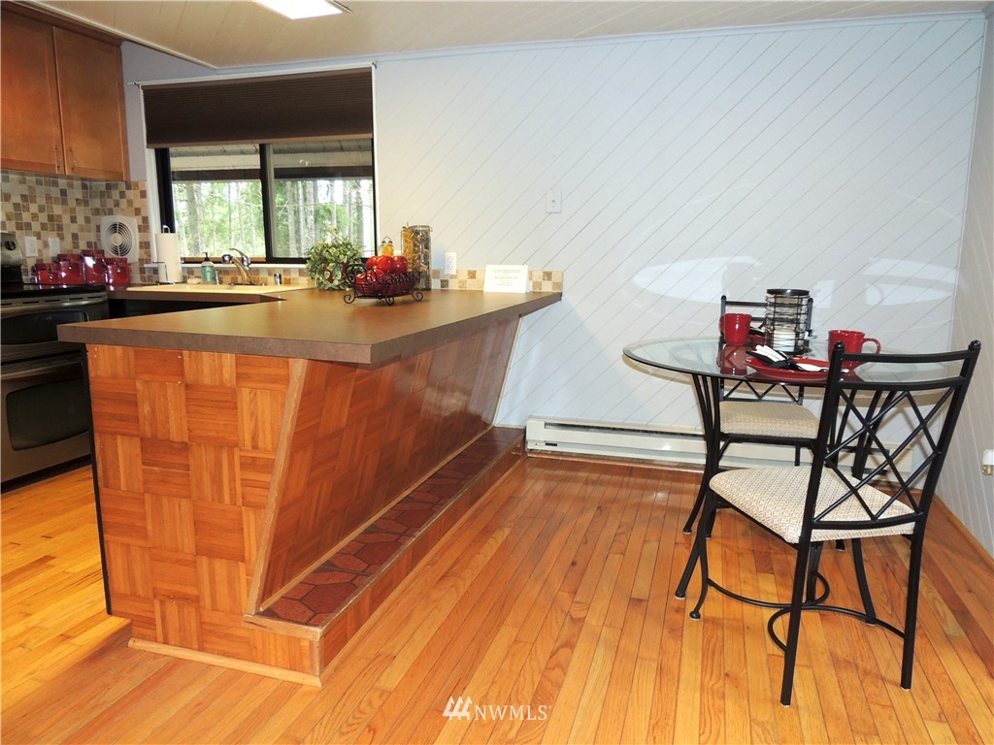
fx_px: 689
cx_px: 497
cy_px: 372
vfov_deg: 56.8
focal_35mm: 24
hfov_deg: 71.6
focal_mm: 4.3
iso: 200
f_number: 3
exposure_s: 1/30
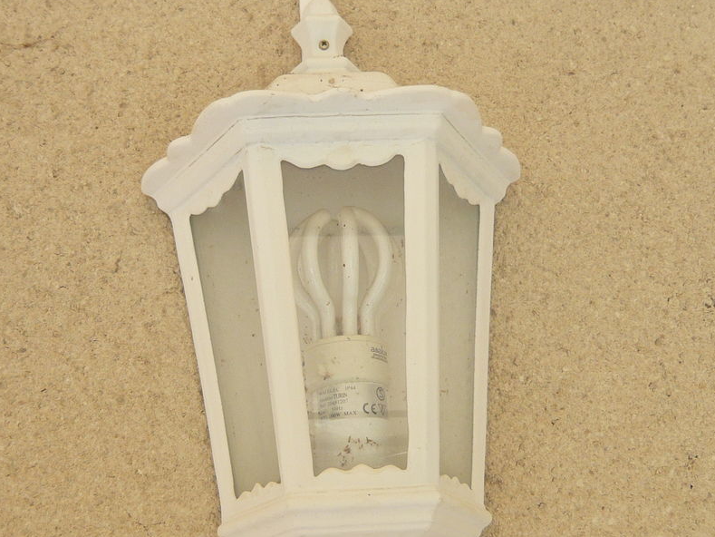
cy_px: 336
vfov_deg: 25.6
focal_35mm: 57
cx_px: 319
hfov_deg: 33.7
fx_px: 1178
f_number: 2.9
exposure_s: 1/60
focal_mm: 4.9
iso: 100
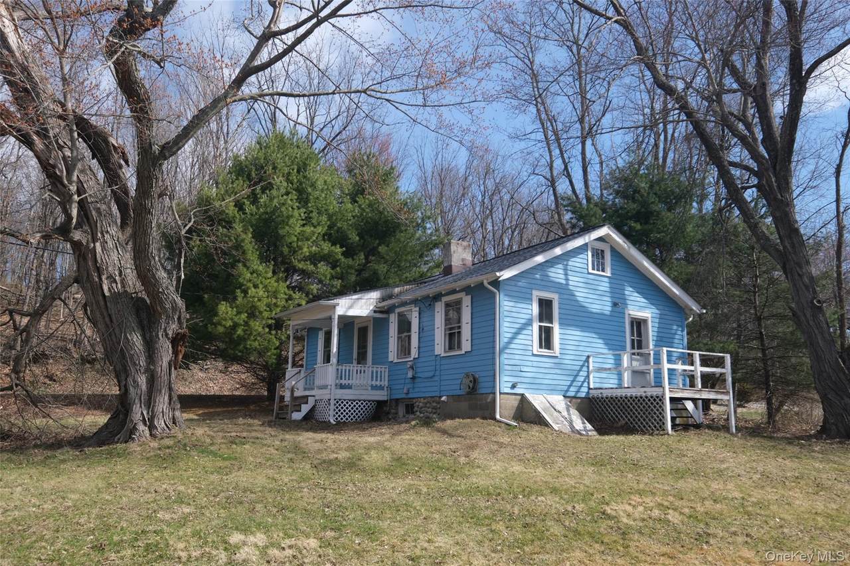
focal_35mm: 31
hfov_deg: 60.3
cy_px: 283
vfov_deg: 42.3
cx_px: 425
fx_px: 732
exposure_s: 1/280
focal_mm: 20.9
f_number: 7.1
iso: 160
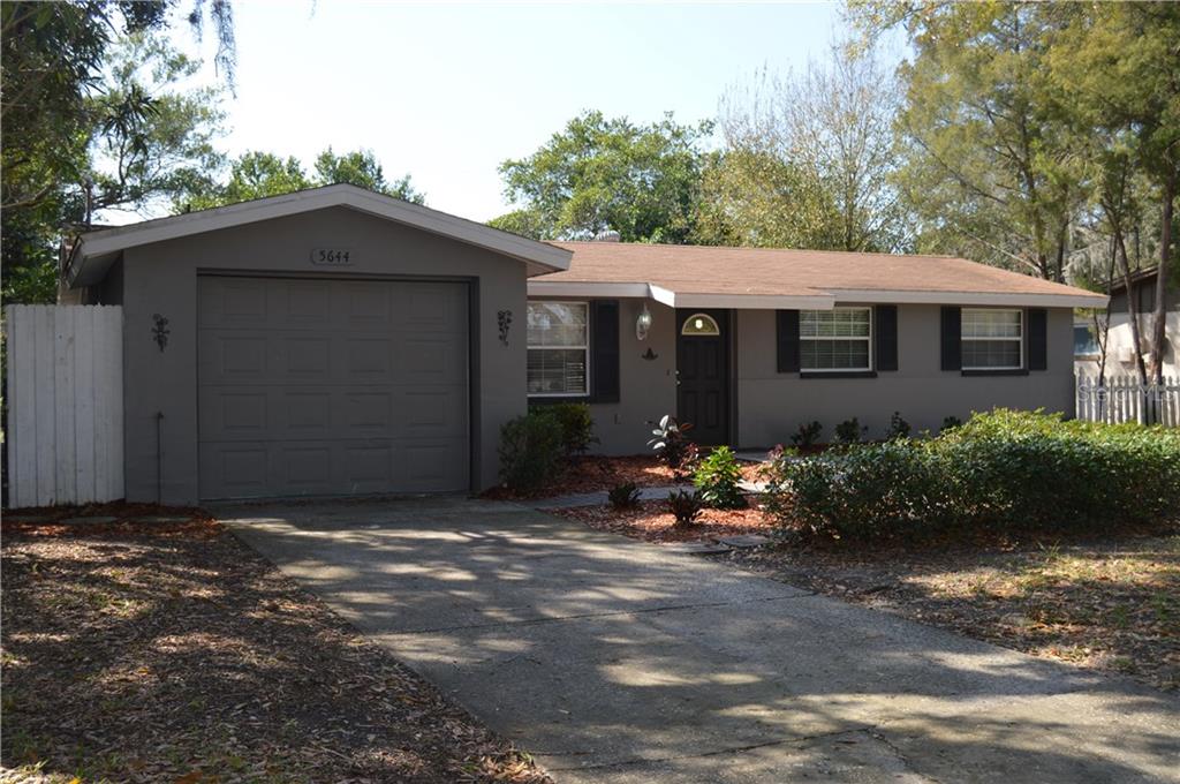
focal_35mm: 39
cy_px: 392
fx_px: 1277
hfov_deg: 49.6
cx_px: 590
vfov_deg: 34.1
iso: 100
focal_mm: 26
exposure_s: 1/200
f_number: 5.6
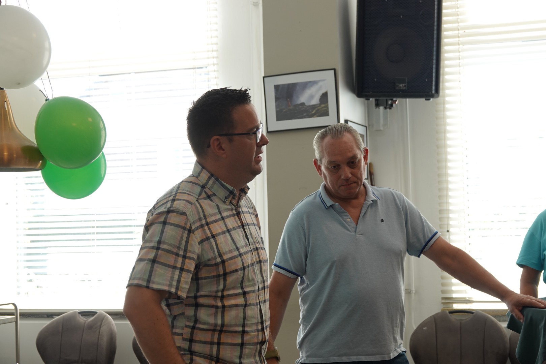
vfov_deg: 20.0
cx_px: 273
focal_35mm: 68
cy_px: 182
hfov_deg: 29.7
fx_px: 1031
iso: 160
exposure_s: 1/80
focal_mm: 24.79
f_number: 3.5
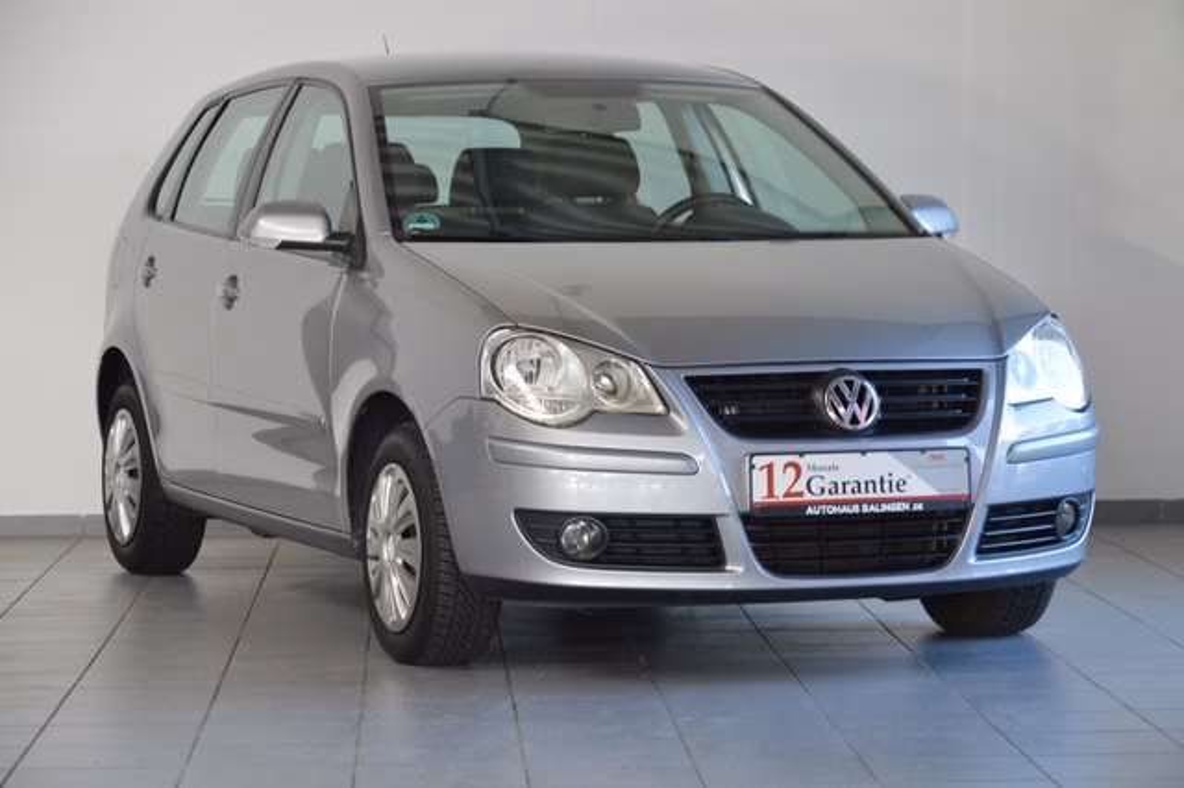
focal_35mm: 120
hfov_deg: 17.1
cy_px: 394
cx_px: 592
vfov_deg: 11.4
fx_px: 3944
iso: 560
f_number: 5.3
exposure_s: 1/60
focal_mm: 80
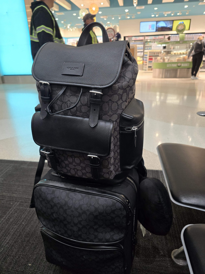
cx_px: 102
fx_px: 182
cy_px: 137
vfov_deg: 73.9
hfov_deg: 58.9
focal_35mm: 23
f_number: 1.7
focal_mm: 6.3
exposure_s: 1/120
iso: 500
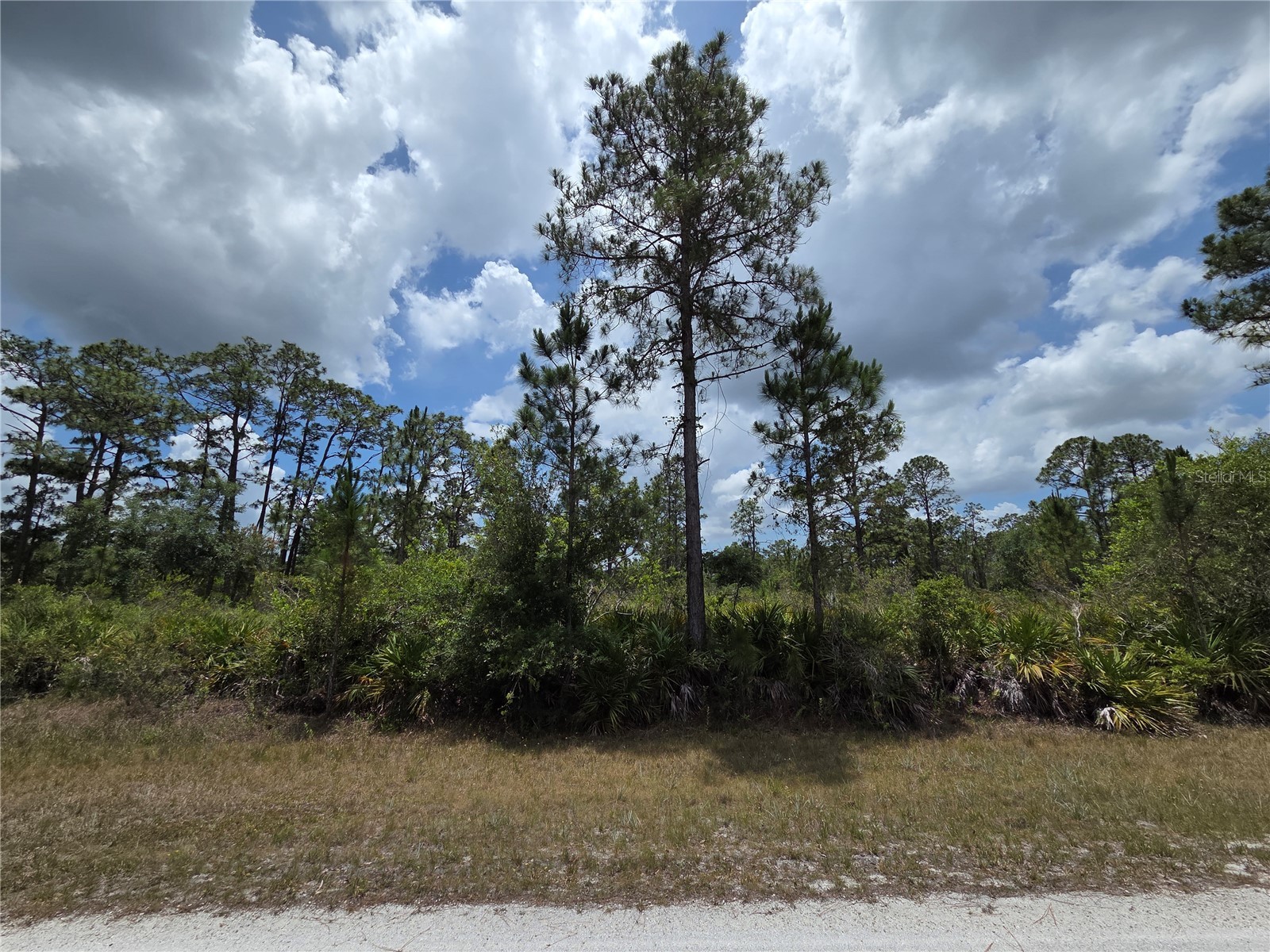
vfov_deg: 89.9
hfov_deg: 106.2
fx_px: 477
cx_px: 635
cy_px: 476
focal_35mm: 13
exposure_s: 1/4010
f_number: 2.2
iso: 50
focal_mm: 2.2
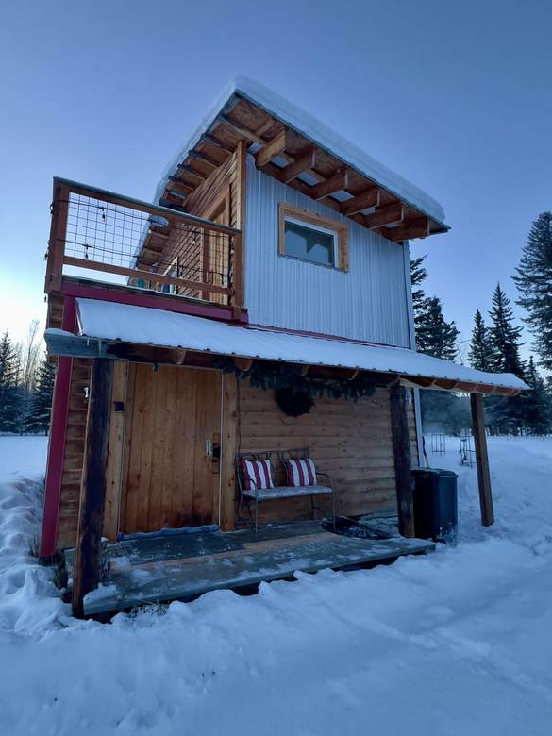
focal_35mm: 16
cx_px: 227
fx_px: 340
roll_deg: -2.6
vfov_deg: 94.5
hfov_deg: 77.4
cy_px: 366
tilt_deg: +11.1
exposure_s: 1/92
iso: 250
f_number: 1.8
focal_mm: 1.57
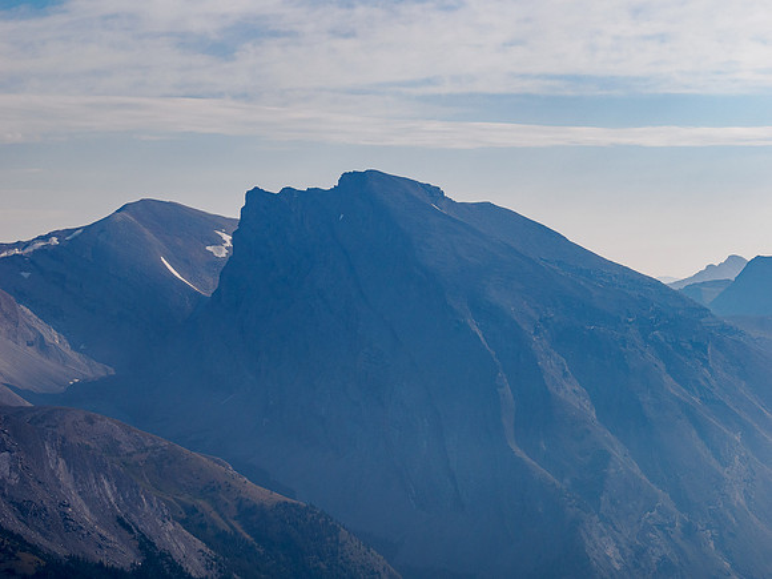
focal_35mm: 80
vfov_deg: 18.4
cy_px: 290
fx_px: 1784
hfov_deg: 24.4
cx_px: 386
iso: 200
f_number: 8
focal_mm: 40
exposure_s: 1/320
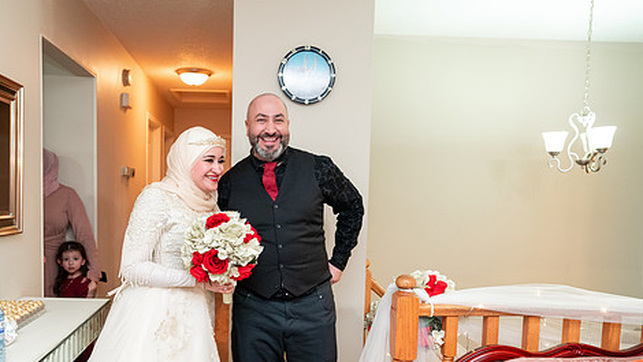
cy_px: 233
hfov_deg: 62.1
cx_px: 259
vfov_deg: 37.5
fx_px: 529
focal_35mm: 31
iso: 3200
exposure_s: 1/160
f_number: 2.8
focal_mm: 24
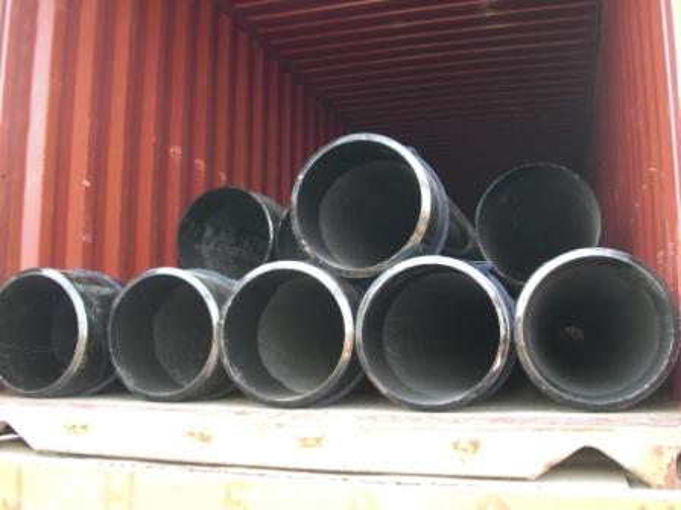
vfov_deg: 39.7
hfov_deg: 51.4
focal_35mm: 36
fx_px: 708
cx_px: 340
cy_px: 255
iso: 200
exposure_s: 1/60
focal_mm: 6.3
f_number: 2.8
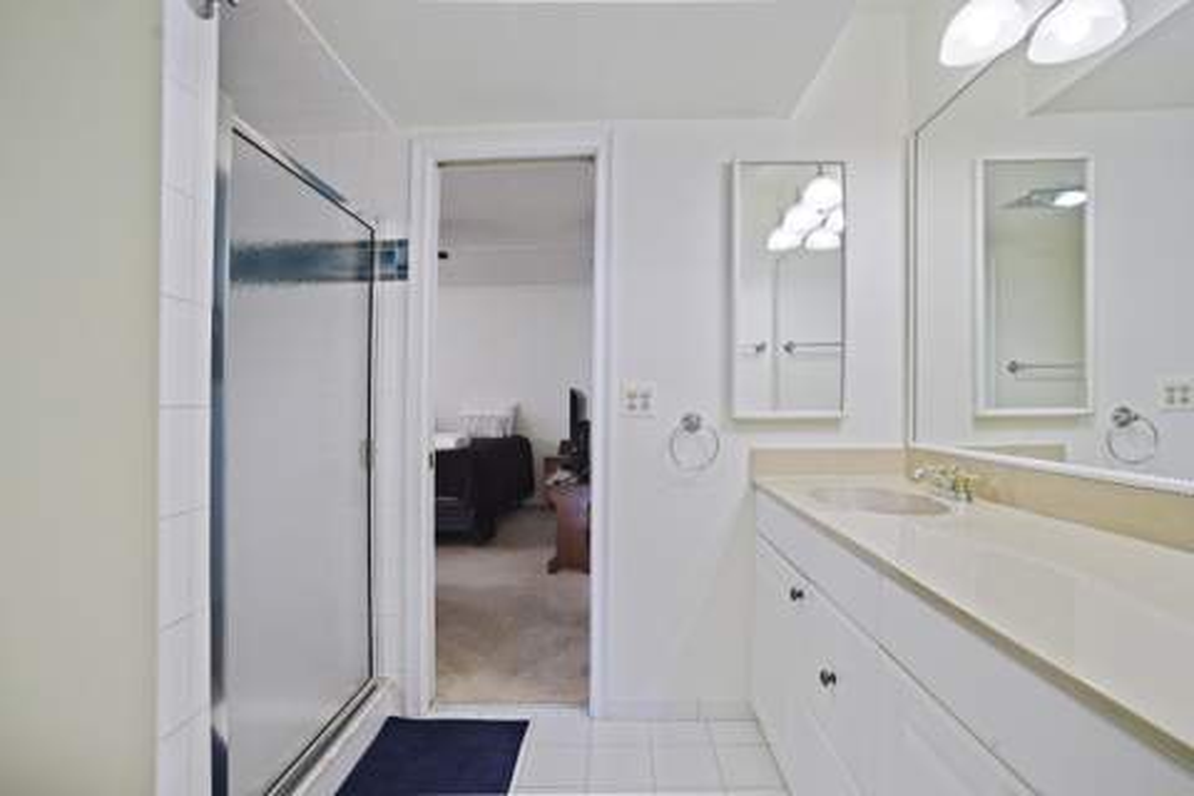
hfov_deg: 96.7
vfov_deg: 73.7
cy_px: 398
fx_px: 531
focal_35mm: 16
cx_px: 597
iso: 2000
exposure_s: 1/30
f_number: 8
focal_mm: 16
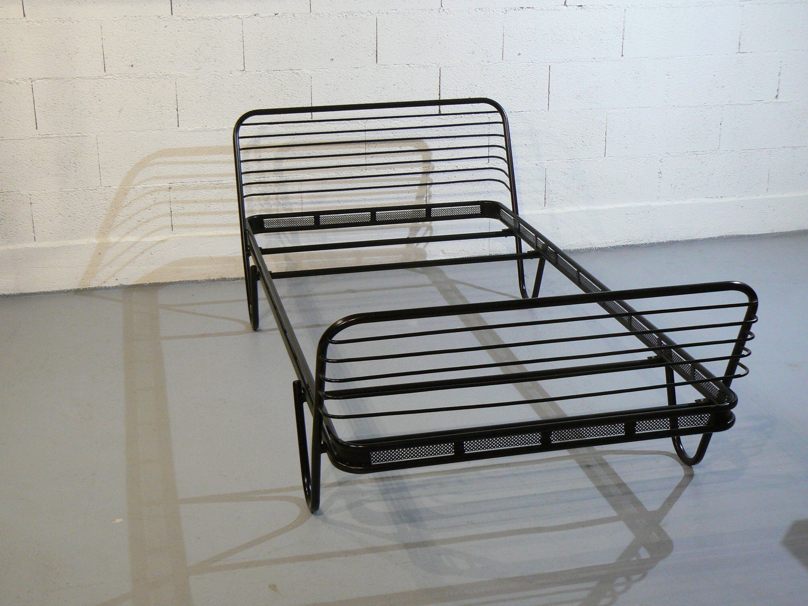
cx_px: 404
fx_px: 1190
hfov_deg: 37.5
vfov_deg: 28.6
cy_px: 303
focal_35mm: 51
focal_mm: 8.6
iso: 200
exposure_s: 1/25
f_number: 2.8
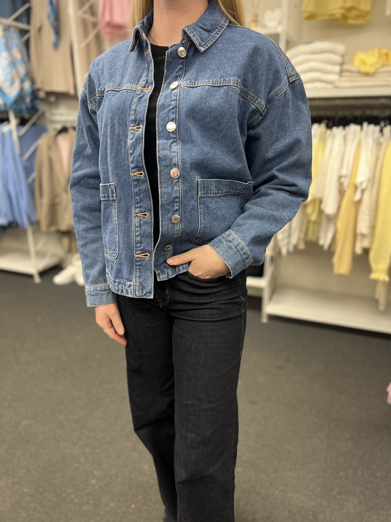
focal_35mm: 26
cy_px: 261
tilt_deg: -19.9
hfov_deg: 53.1
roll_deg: +0.4
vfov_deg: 67.3
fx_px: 392
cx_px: 196
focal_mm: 5.7
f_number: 1.5
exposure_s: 1/50
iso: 125
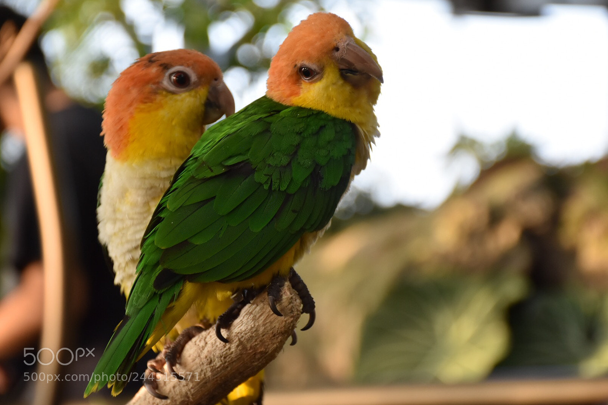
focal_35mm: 114
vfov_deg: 12.1
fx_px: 1917
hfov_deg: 18.0
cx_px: 306
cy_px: 202
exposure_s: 1/100
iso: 800
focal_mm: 75
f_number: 5
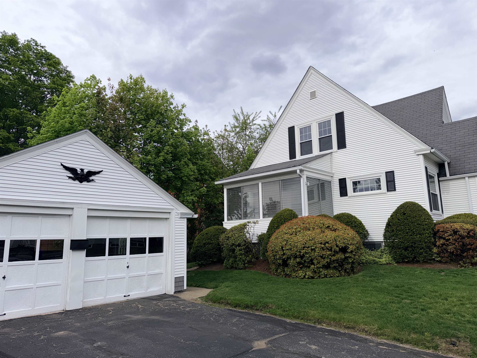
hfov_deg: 71.6
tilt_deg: +10.6
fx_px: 331
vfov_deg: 56.8
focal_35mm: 24
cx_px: 238
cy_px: 179
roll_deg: +1.3
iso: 50
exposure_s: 1/3953
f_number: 1.78
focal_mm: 6.76
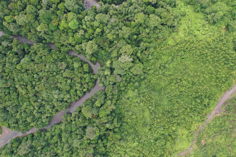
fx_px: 184
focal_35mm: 28
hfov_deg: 65.5
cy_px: 78
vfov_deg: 46.4
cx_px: 118
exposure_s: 1/200
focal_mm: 10.26
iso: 100
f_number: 3.2
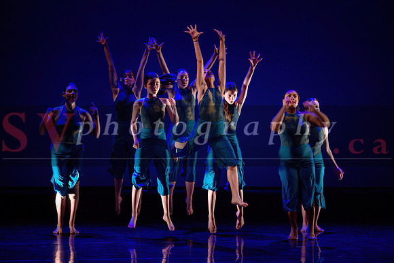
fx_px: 1412
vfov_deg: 10.6
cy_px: 132
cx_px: 200
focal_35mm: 129
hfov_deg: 15.9
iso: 1600
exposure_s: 1/200
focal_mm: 122
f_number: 2.8
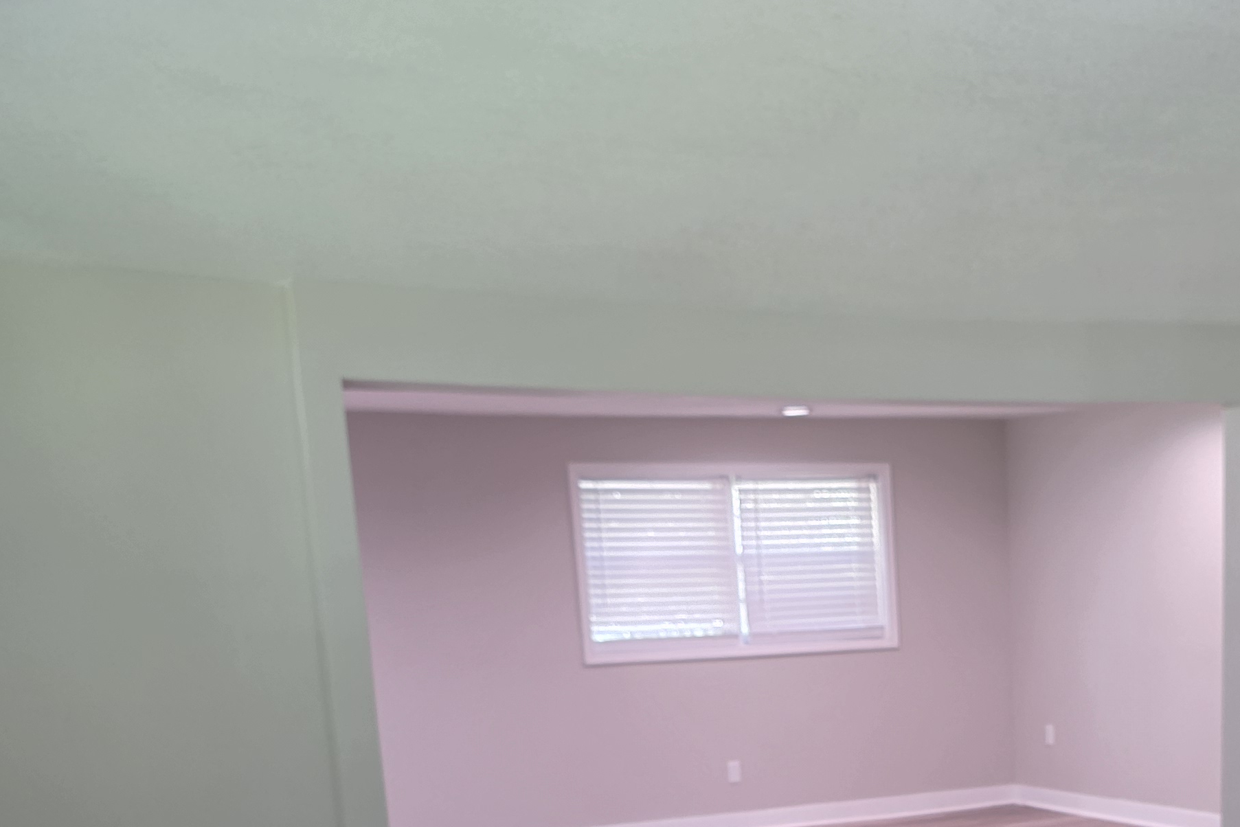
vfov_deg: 23.8
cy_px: 918
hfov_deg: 37.0
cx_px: 857
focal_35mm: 53
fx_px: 1826
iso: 400
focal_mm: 6.3
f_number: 1.7
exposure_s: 1/120
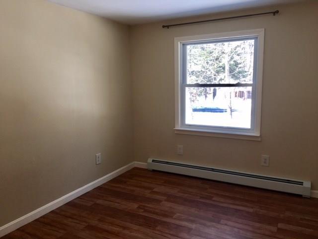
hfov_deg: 61.7
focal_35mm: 29
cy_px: 120
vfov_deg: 48.2
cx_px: 159
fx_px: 266
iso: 25
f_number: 2.2
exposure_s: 1/60
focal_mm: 4.15
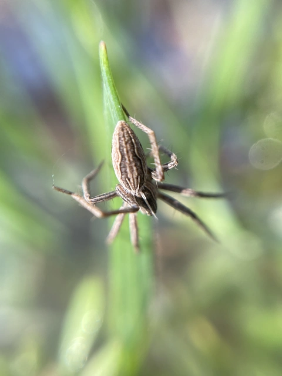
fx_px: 282
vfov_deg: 67.3
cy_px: 188
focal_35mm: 26
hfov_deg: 53.1
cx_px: 141
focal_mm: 4.2
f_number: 1.6
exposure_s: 1/384
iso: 32
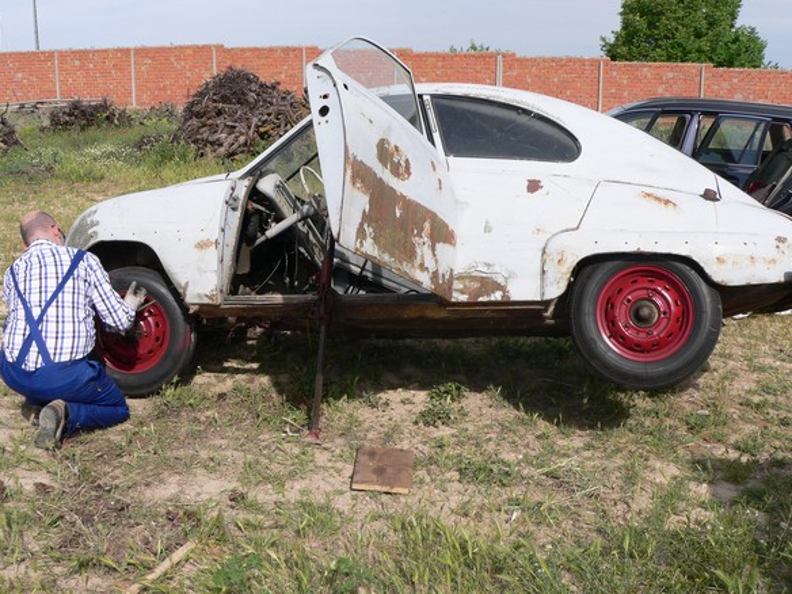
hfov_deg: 50.1
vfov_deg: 38.7
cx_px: 387
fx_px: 847
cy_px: 297
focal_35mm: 37
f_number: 5.2
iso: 80
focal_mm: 6.1
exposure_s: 1/500
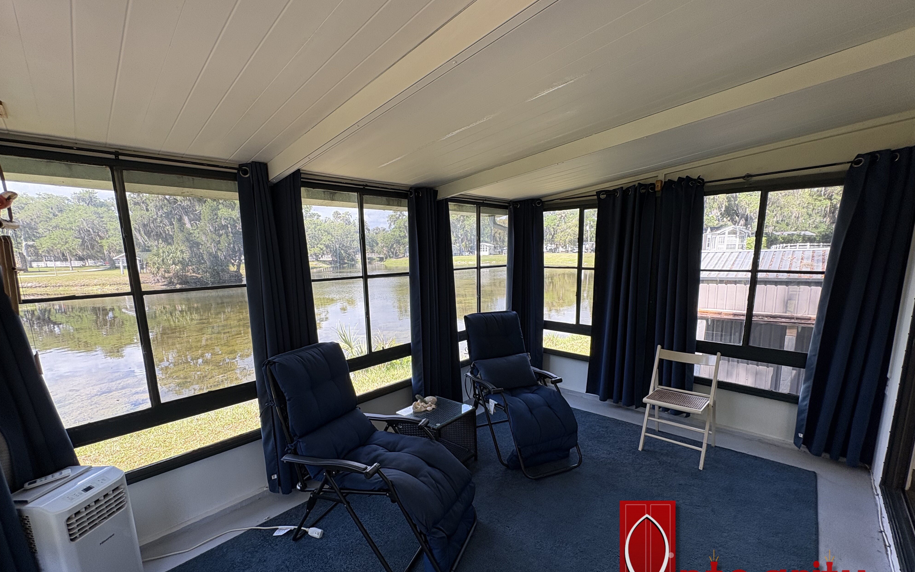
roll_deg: +1.7
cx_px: 456
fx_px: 374
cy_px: 314
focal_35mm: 15
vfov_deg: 74.6
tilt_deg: -9.1
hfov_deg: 101.5
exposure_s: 1/190
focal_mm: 2.22
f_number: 2.2
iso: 50
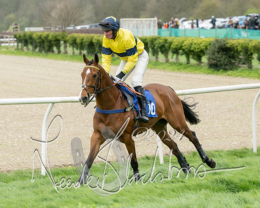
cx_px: 104
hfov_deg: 9.1
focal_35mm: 213
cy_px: 100
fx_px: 1638
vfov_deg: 7.3
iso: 400
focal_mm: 145
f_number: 5
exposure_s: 1/800
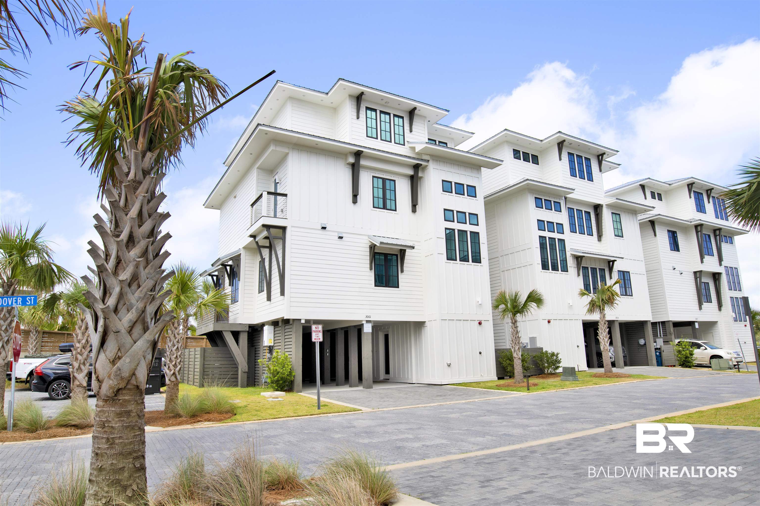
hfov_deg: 78.6
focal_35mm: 22
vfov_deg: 57.2
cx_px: 380
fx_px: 464
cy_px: 253
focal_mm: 22
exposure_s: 1/160
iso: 200
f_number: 11
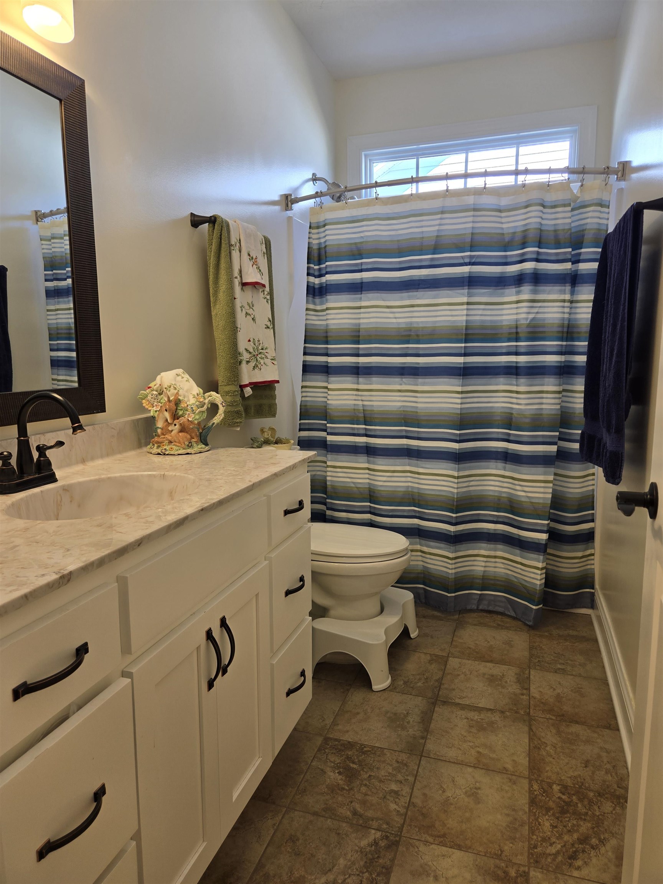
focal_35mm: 23
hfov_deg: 58.9
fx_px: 587
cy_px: 442
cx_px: 332
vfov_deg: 73.9
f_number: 1.8
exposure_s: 1/120
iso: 40
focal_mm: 5.4
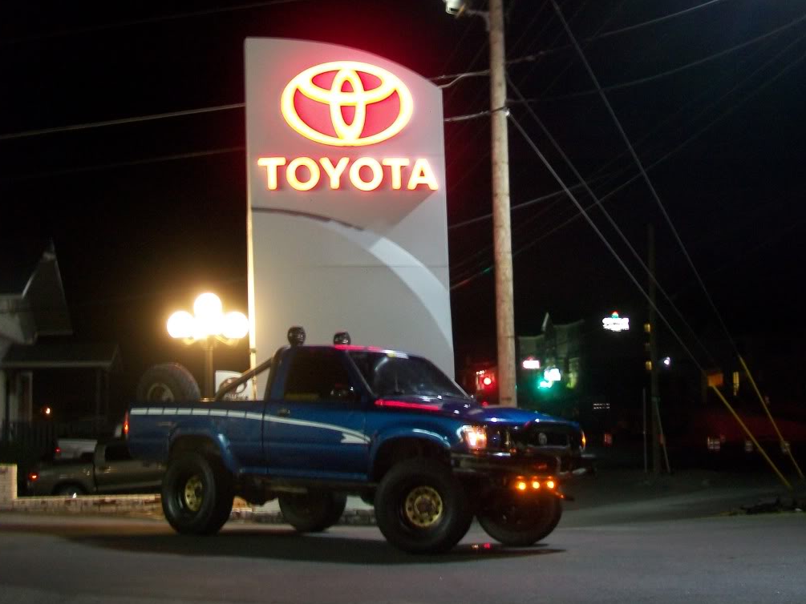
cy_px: 306
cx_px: 399
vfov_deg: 27.0
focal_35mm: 54
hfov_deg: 35.5
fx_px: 1257
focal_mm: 9.5
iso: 160
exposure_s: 1/2
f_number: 3.4
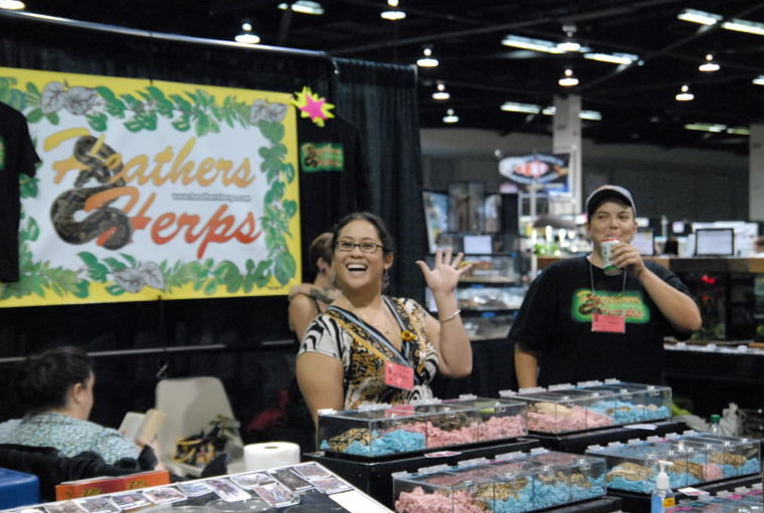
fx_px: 1339
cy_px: 248
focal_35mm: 63
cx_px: 394
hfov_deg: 31.8
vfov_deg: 21.7
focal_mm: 40
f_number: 4
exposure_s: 1/180
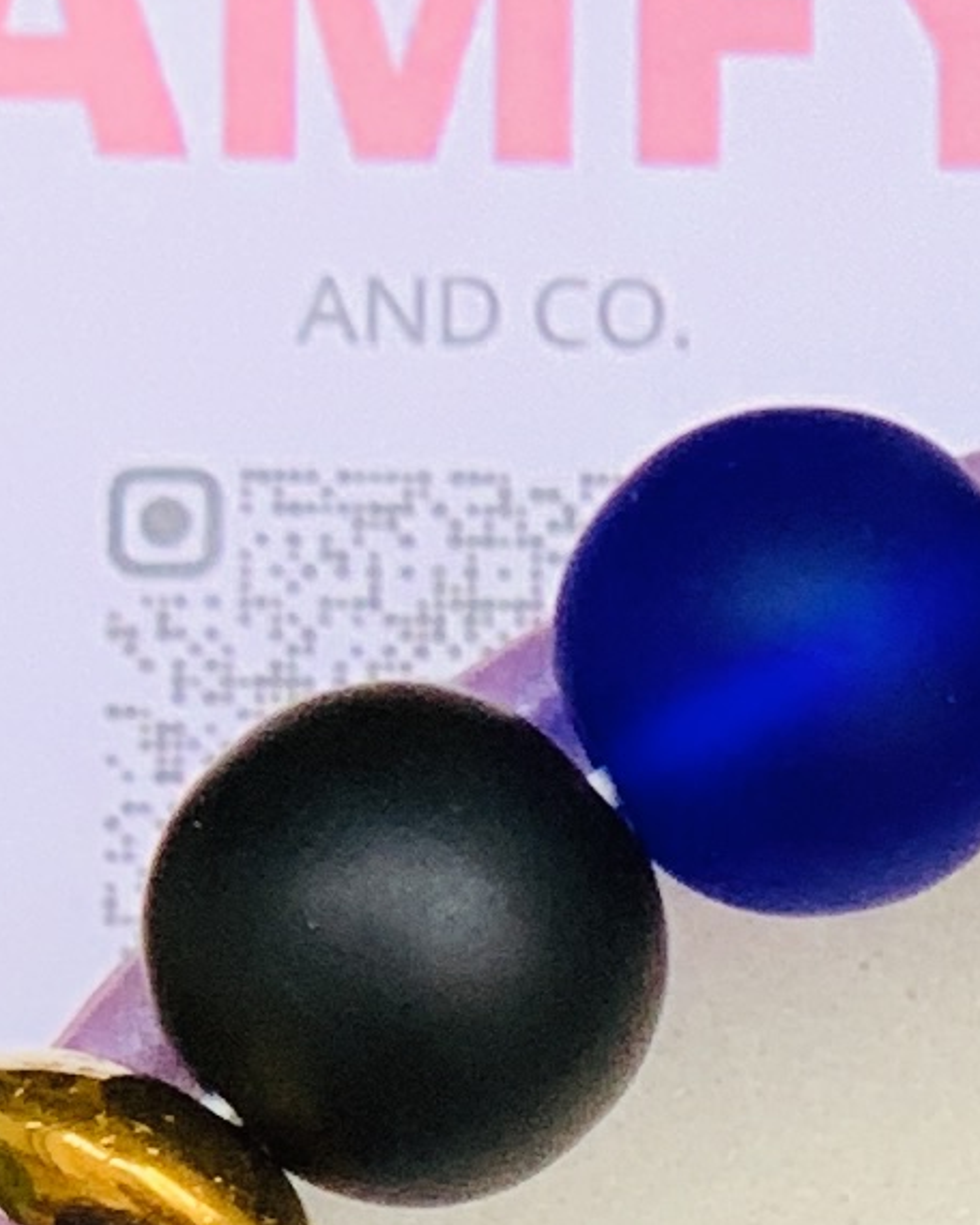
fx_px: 13016
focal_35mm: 359
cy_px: 2044
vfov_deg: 5.3
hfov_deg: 4.3
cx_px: 1348
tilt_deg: -34.0
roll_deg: -1.8
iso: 50
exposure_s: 1/122
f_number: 2.4
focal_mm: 6
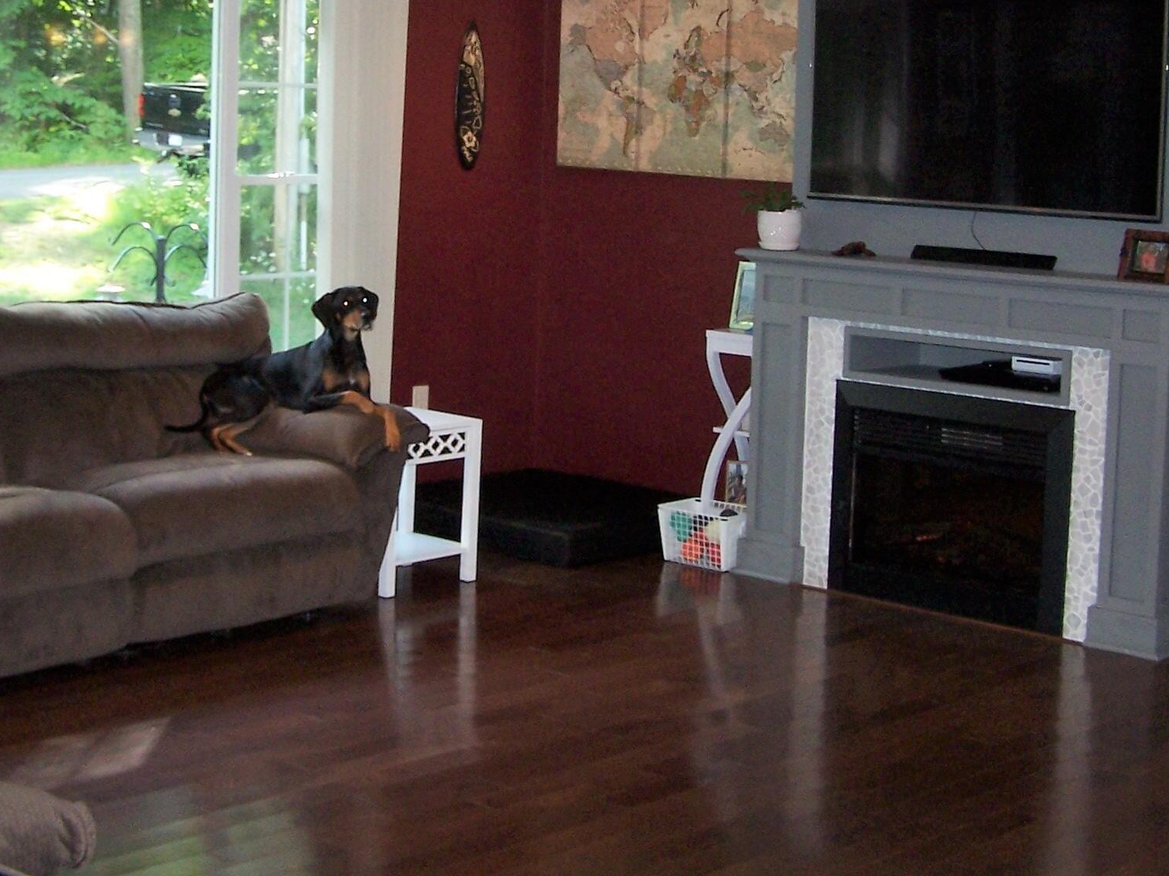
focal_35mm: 65
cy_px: 248
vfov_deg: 22.4
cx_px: 495
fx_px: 2195
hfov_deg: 29.8
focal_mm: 6.3
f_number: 2.8
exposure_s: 1/60
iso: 140
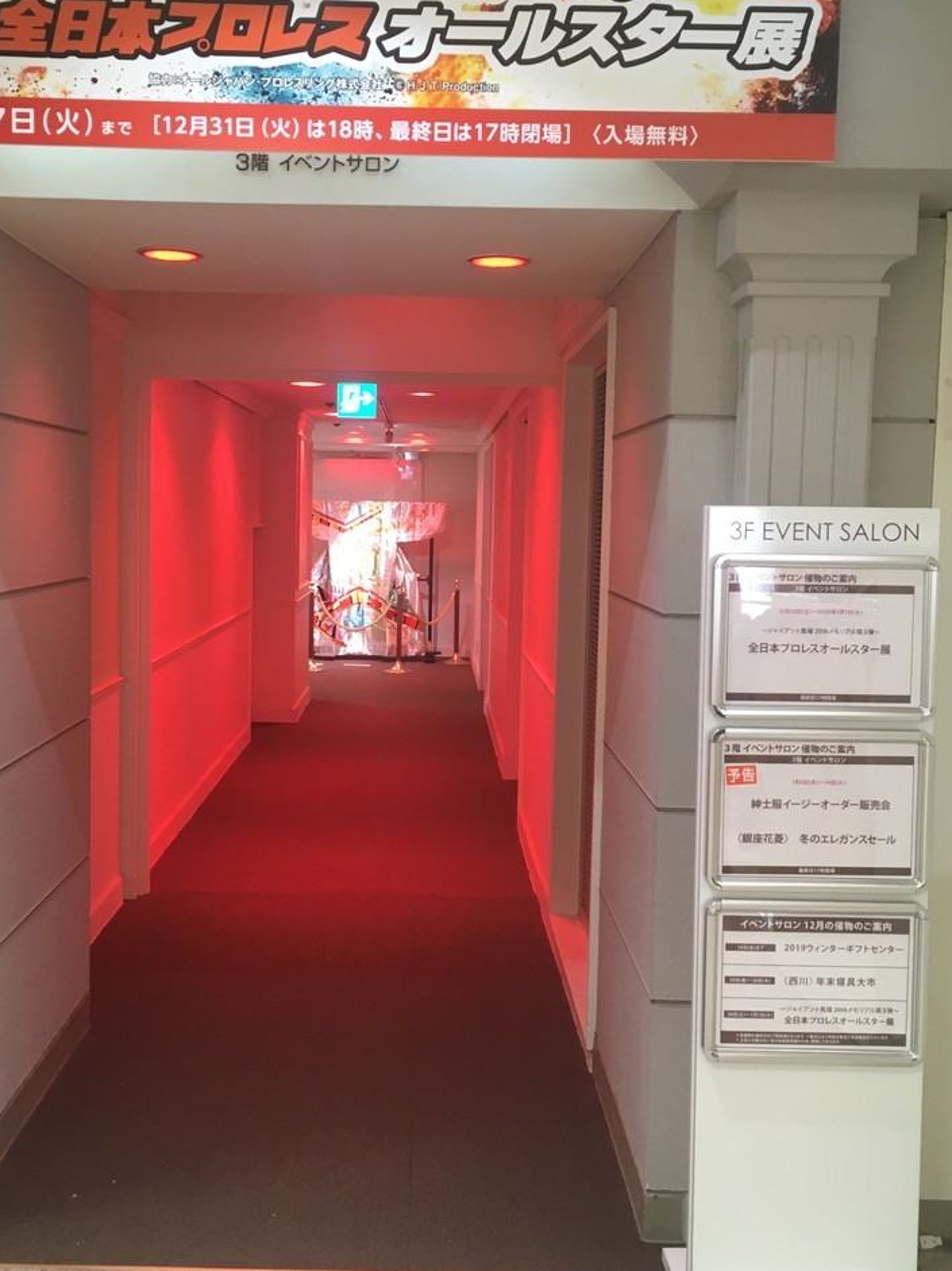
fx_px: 1358
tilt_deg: -5.7
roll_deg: -0.7
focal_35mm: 37
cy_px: 611
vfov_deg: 50.1
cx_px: 423
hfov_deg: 38.6
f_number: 2.2
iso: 64
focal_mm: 4.15
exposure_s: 1/30
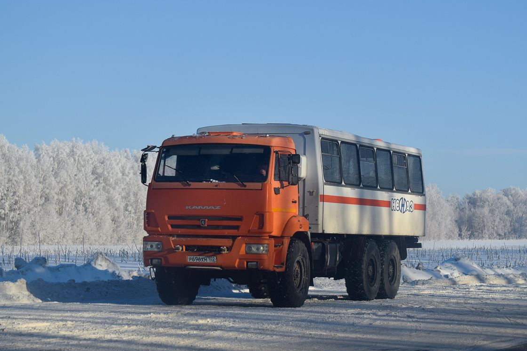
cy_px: 169
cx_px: 260
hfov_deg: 23.0
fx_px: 1296
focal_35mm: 89
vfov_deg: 15.4
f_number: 6.3
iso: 100
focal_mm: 55
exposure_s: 1/800
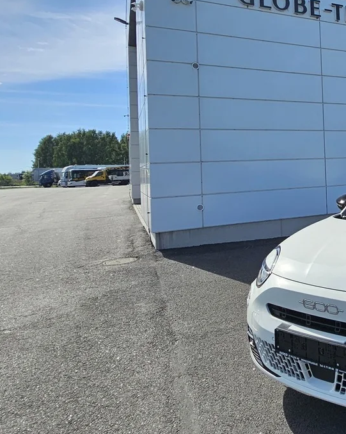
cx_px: 397
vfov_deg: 57.9
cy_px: 157
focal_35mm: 30
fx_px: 384
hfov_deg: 38.4
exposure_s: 1/2993
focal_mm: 2.2
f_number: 2.2
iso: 50
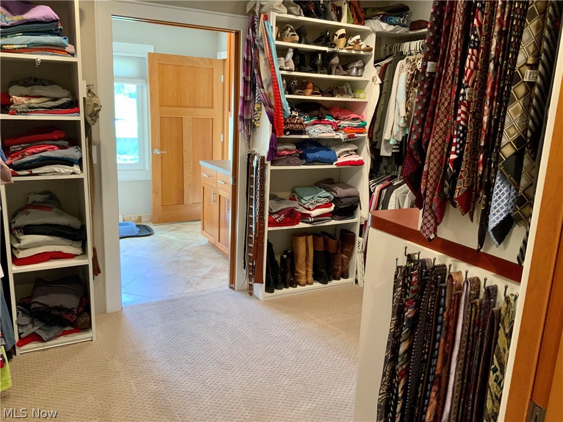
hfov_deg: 61.7
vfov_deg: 48.2
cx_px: 282
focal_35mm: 29
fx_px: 472
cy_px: 211
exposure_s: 1/60
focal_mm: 3
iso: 160
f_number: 1.8
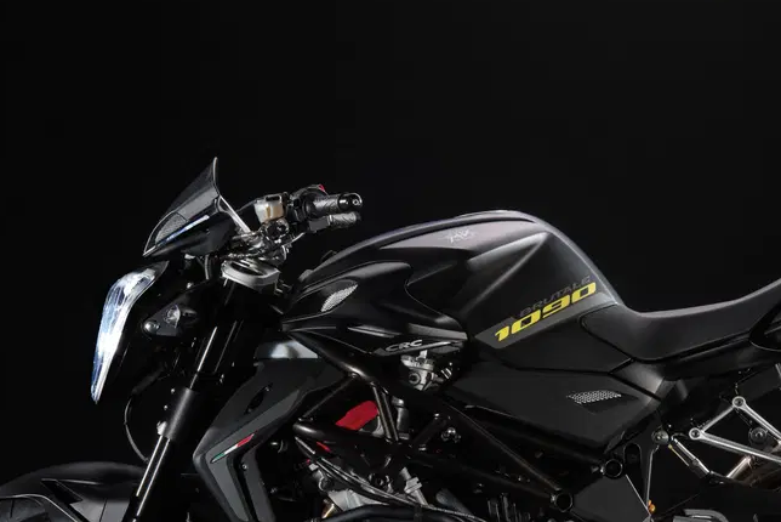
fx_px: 5860
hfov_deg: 7.6
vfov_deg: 5.1
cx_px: 559
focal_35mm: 270
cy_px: 450
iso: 31
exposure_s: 1/200
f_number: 13
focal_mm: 145
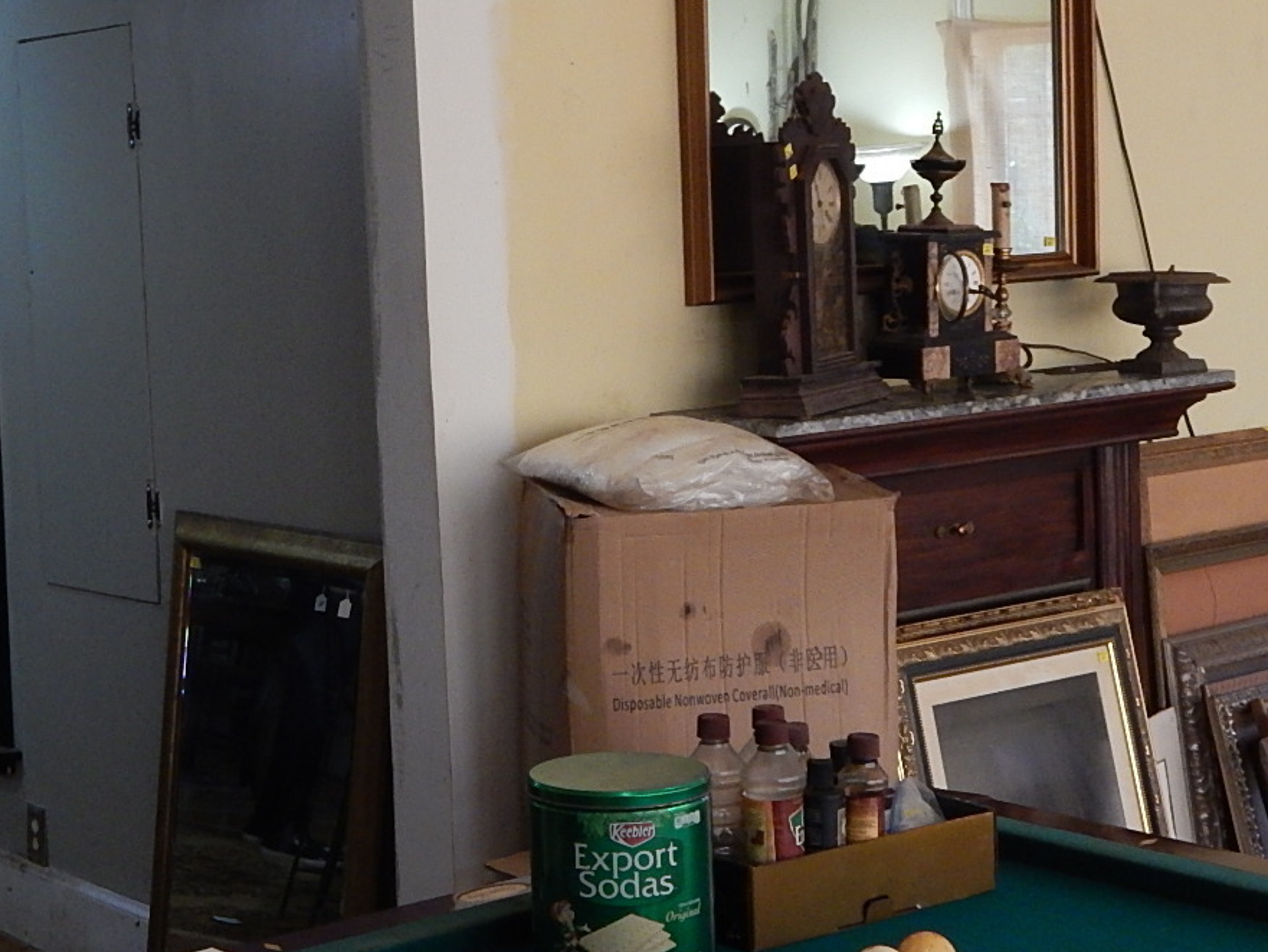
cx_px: 404
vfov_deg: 21.3
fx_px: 2528
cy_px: 379
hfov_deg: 28.0
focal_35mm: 69
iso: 400
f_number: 3.4
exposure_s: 1/100
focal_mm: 6.8
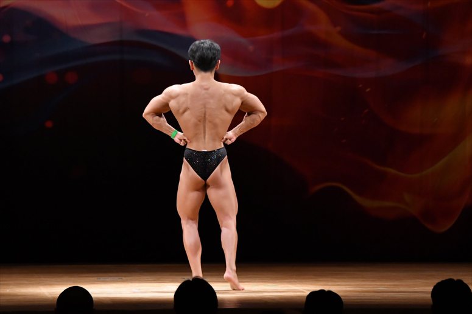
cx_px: 236
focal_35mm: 225
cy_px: 157
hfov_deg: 9.2
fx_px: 2949
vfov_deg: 6.1
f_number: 5.6
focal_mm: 150
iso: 4000
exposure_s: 1/400
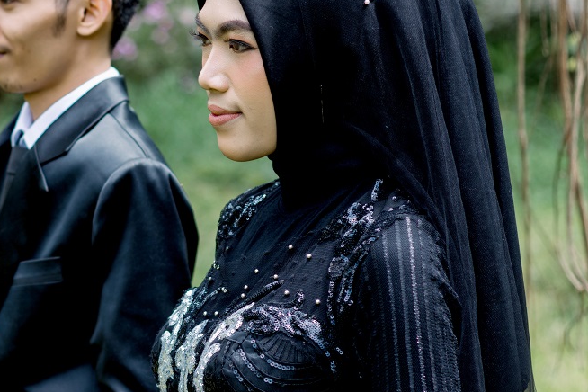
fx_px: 1878
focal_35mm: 115
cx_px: 163
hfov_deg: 17.7
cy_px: 198
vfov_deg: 11.9
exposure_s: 1/400
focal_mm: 50
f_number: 2.5
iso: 50
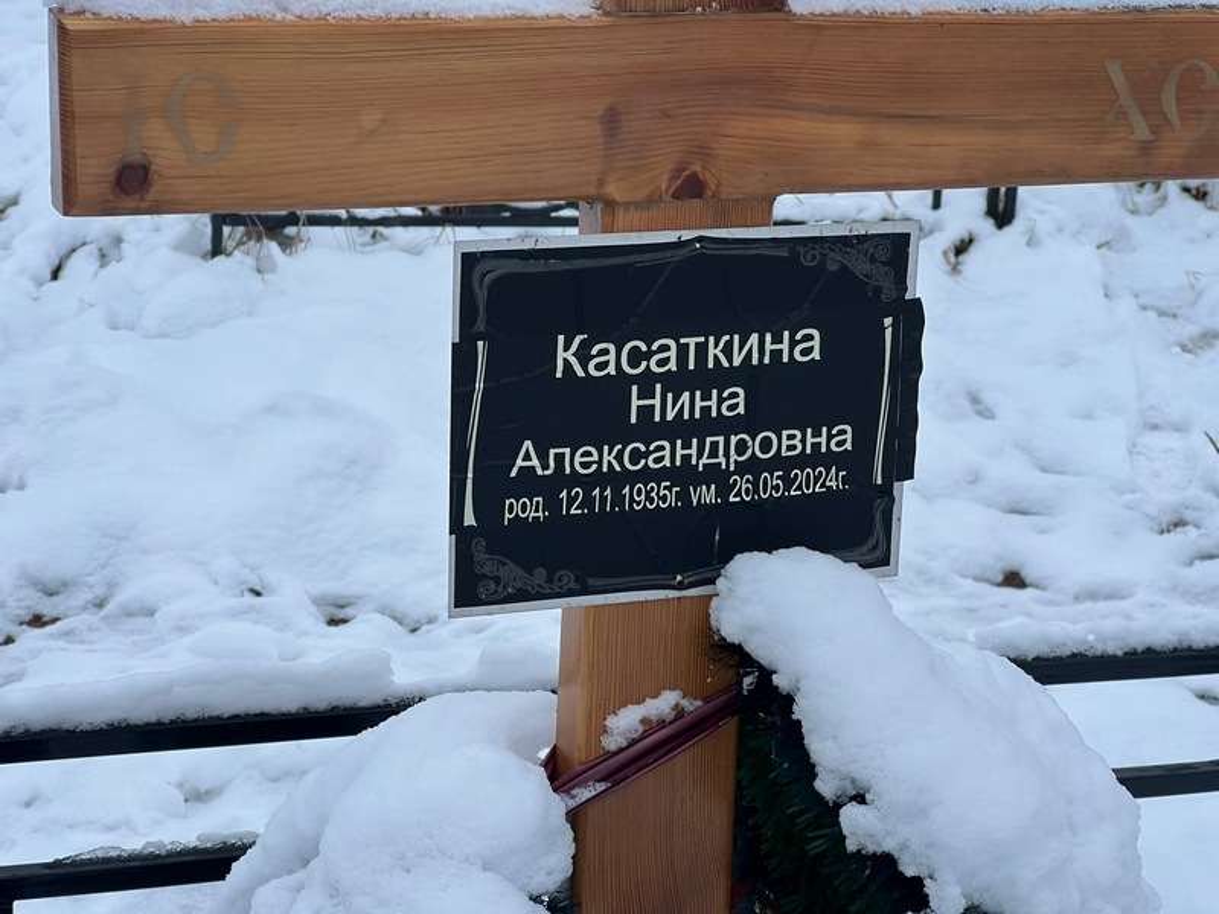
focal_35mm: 77
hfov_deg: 25.3
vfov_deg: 19.1
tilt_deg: -19.8
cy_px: 457
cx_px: 610
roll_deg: -2.9
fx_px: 2712
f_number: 2.8
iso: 32
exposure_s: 1/114
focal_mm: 9
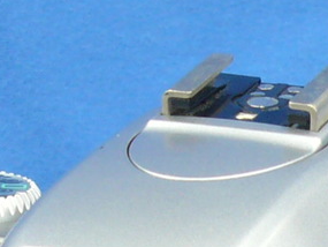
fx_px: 2351
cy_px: 422
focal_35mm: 248
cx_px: 203
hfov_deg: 8.0
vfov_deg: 5.9
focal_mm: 6.4
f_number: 3.2
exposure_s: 1/15
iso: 100
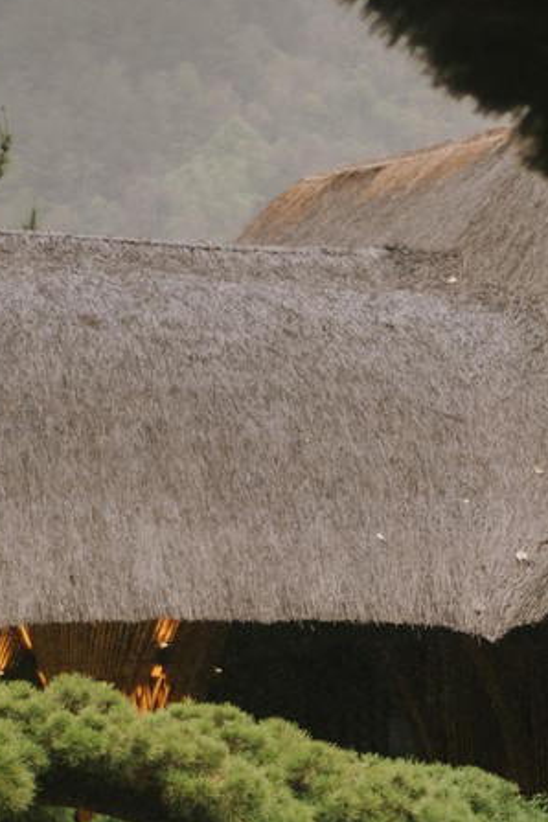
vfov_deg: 14.6
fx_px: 3196
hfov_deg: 9.8
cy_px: 652
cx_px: 476
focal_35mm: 140
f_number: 1.8
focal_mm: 50
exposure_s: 1/2000
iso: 500
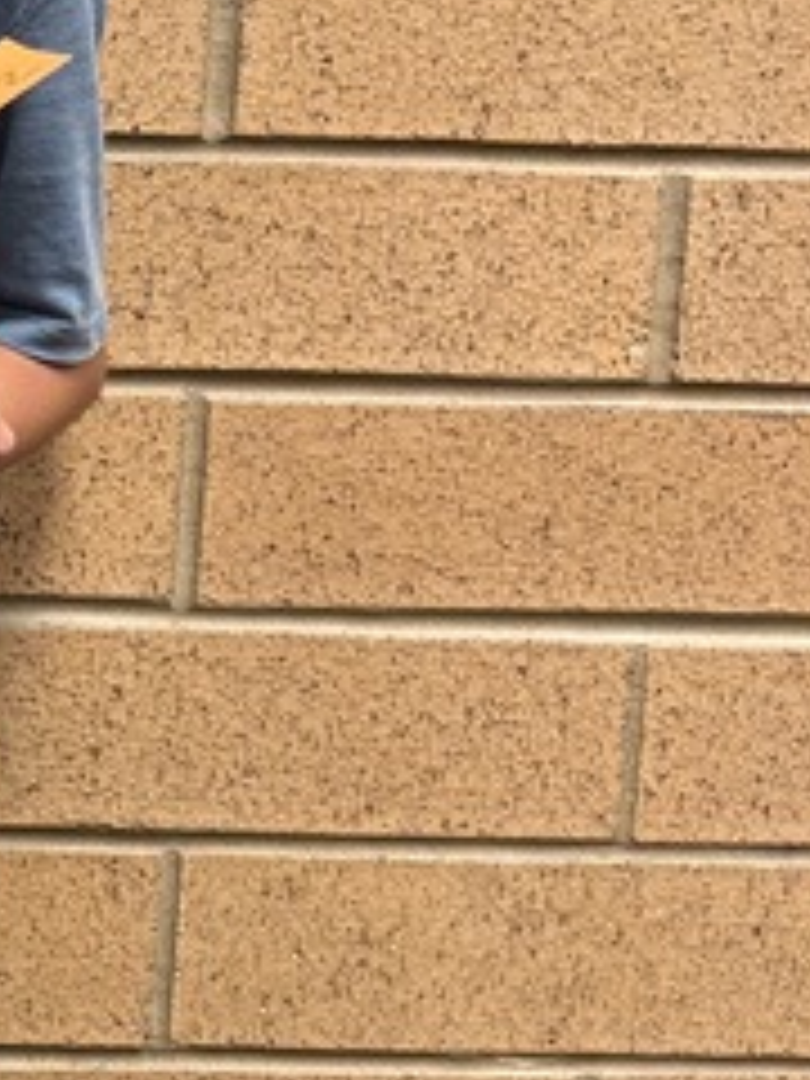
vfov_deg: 17.7
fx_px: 3463
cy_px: 432
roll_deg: -0.9
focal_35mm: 111
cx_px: -783
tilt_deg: -8.2
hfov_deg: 12.0
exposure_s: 1/60
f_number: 1.6
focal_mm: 5.96
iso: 250
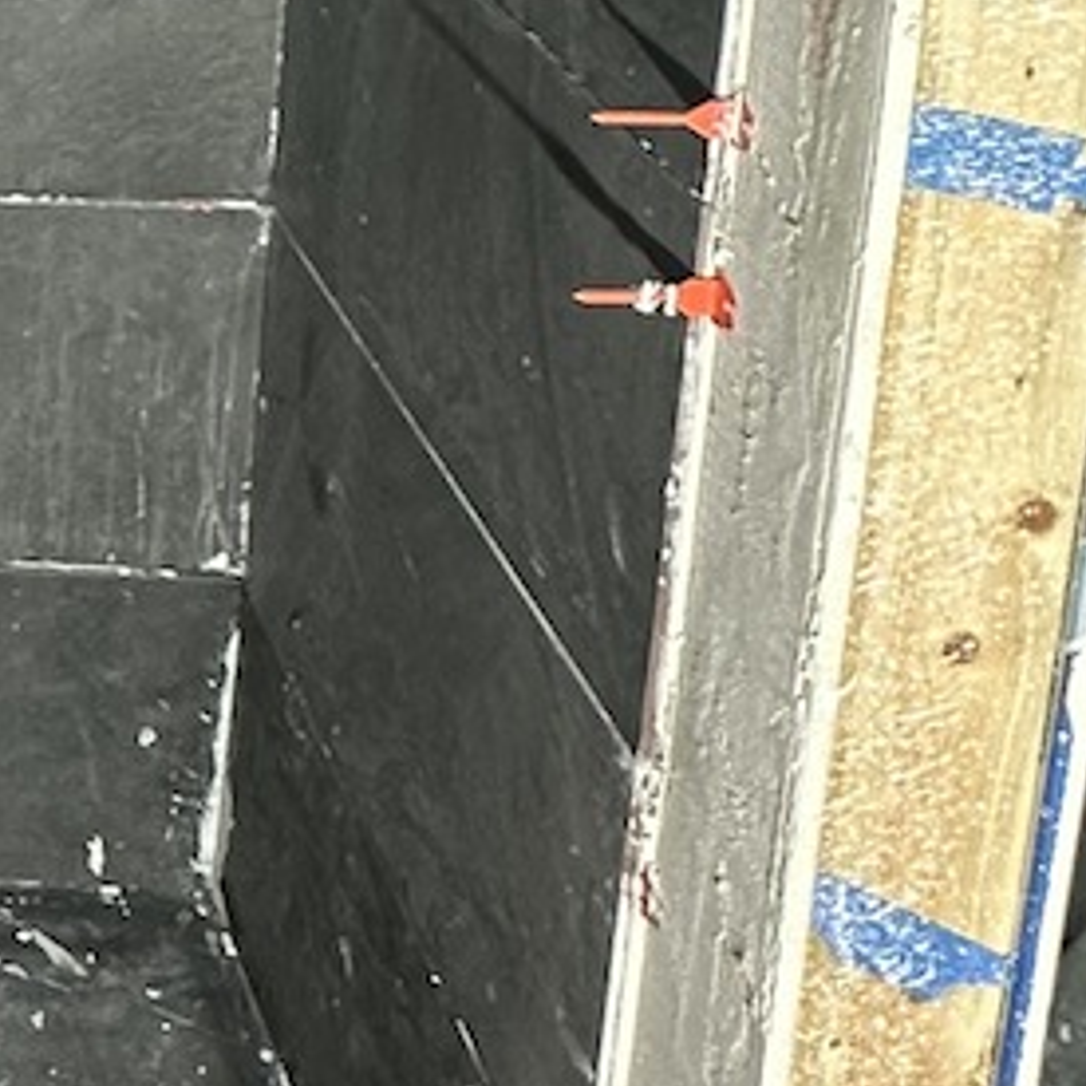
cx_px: -703
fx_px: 2556
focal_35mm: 72
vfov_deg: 21.3
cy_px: -403
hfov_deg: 19.6
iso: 200
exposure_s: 1/60
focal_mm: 2.22
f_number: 2.2
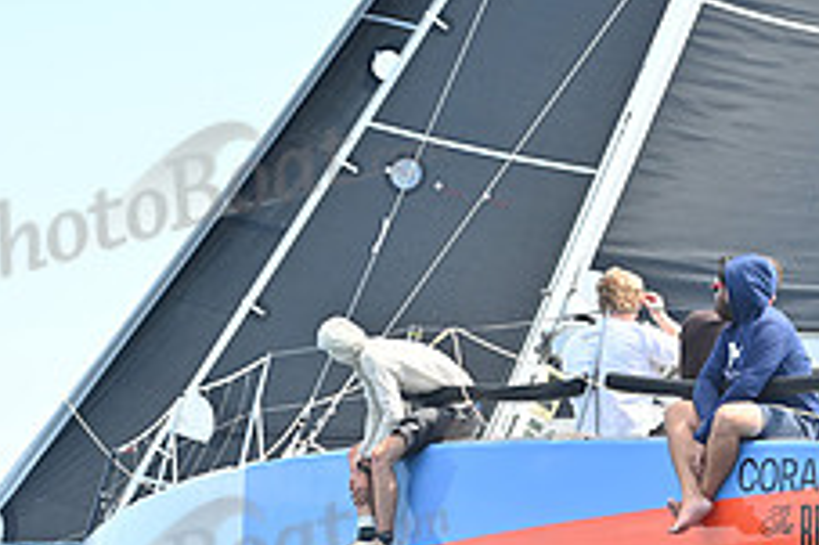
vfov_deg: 7.7
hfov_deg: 11.5
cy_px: 334
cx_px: 639
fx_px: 4069
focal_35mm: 179
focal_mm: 70
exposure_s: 1/1250
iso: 250
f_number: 3.5
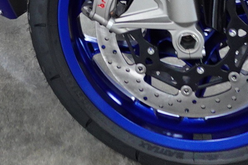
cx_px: 10
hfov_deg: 23.9
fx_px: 565
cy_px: -138
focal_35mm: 82
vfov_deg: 14.5
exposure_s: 1/80
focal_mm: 6.9
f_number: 1.8
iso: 800
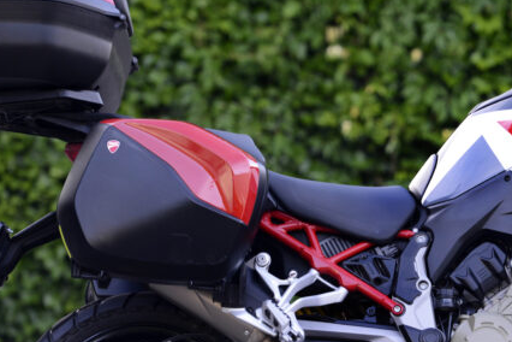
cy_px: 235
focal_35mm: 423
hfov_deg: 4.9
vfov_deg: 3.2
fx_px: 6016
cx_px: 451
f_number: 3.5
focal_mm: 180
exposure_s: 1/200
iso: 640
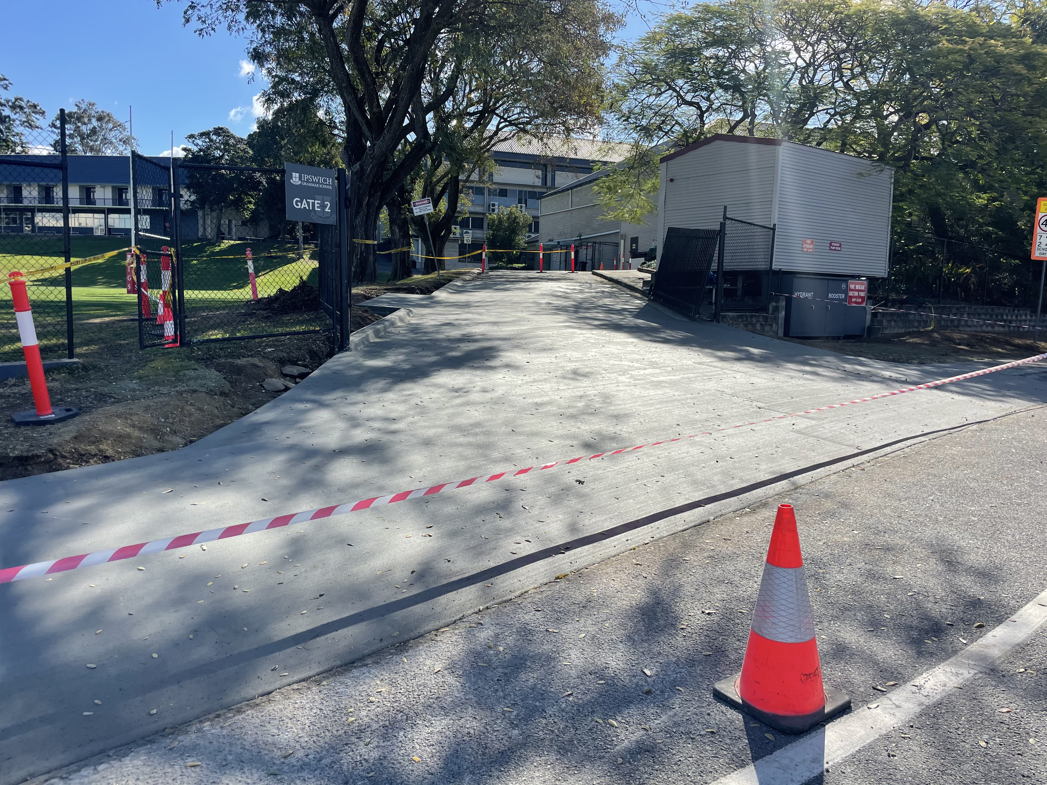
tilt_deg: -6.0
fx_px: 786
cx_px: 524
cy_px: 392
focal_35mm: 26
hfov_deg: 67.3
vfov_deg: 53.1
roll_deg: -0.3
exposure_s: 1/3401
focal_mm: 4.2
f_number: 1.6
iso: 32
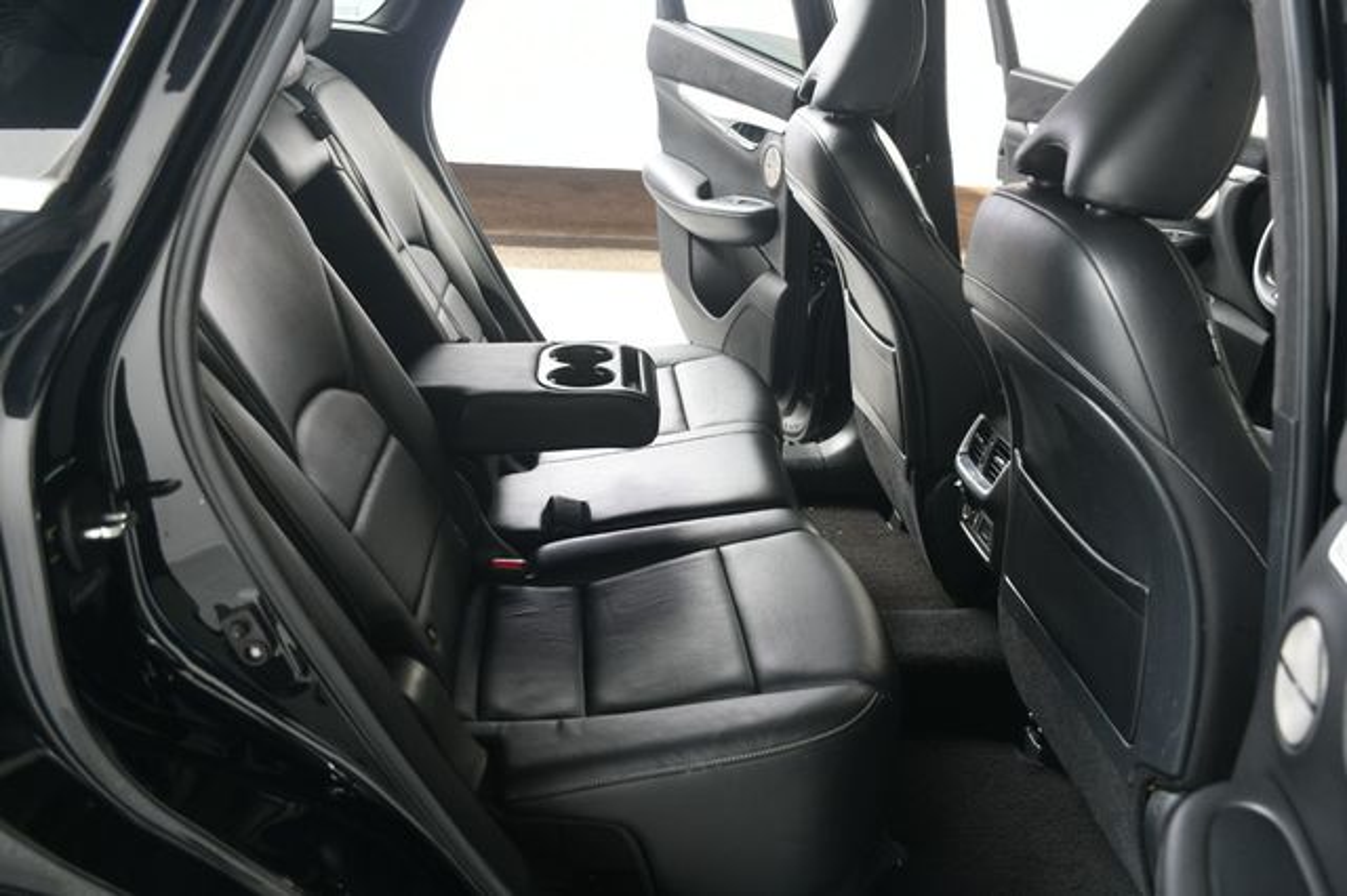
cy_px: 448
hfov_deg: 57.2
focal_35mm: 33
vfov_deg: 39.9
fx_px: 1234
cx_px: 674
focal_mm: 22
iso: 100
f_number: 3.5
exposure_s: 1/160
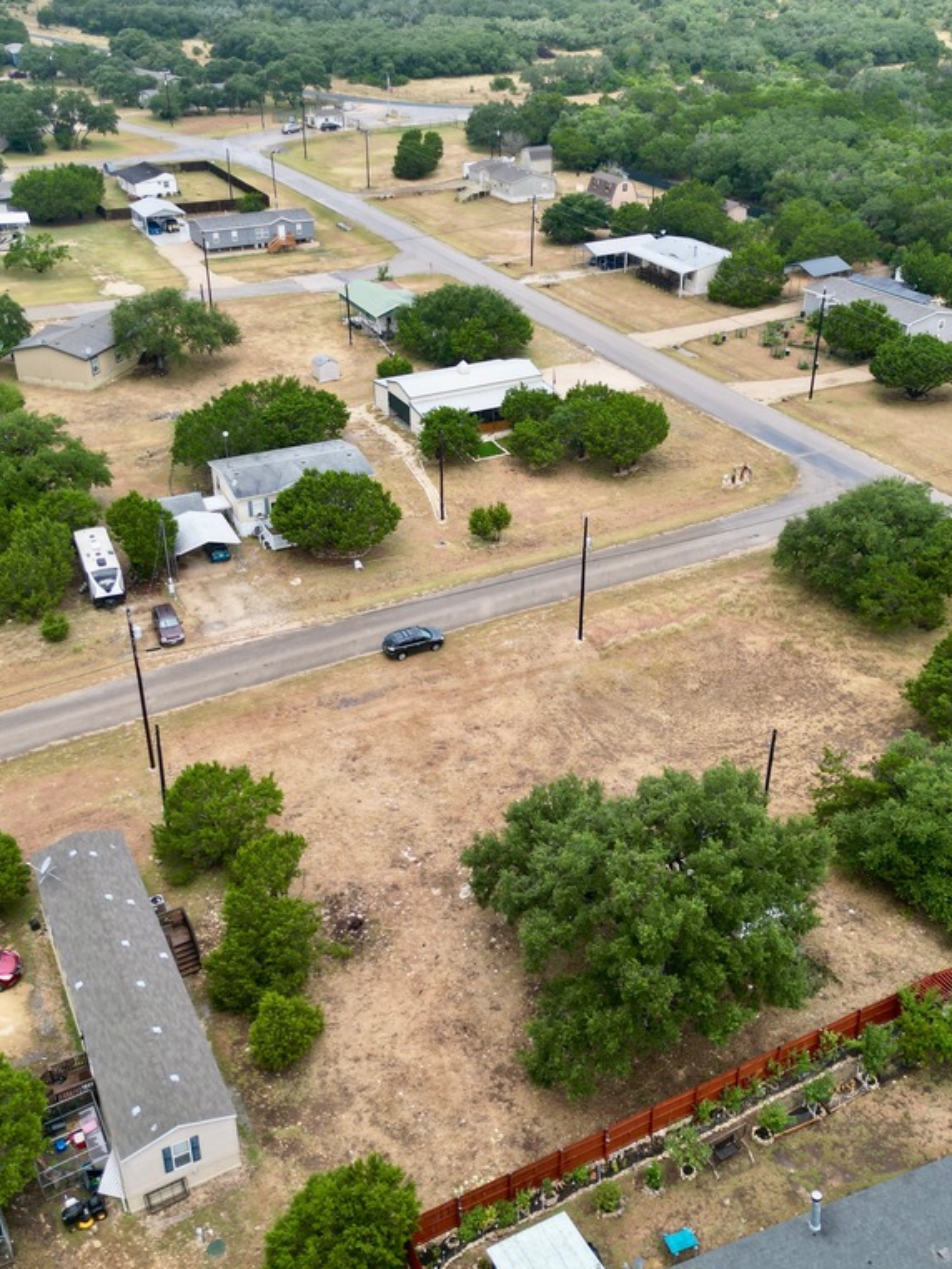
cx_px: 474
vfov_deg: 53.9
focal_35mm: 34
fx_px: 1246
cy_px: 586
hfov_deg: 41.8
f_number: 1.7
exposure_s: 1/2000
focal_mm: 6.72
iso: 150
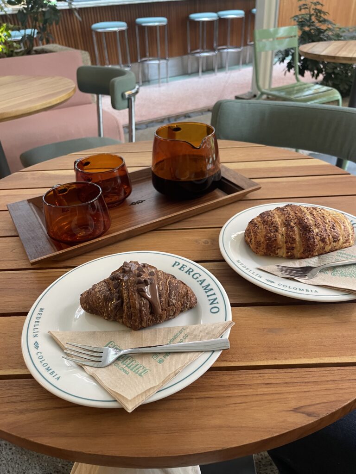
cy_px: 237
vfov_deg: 67.3
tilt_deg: -32.8
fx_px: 357
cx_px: 178
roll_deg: +3.9
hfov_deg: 53.1
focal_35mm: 26
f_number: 1.6
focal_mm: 4.2
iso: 200
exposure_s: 1/60
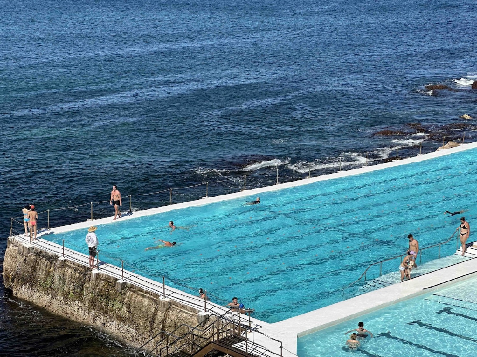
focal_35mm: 77
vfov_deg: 19.1
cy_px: 178
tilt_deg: -11.5
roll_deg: +0.5
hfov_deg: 25.3
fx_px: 1061
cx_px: 238
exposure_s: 1/1179
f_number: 2.8
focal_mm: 9
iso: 32
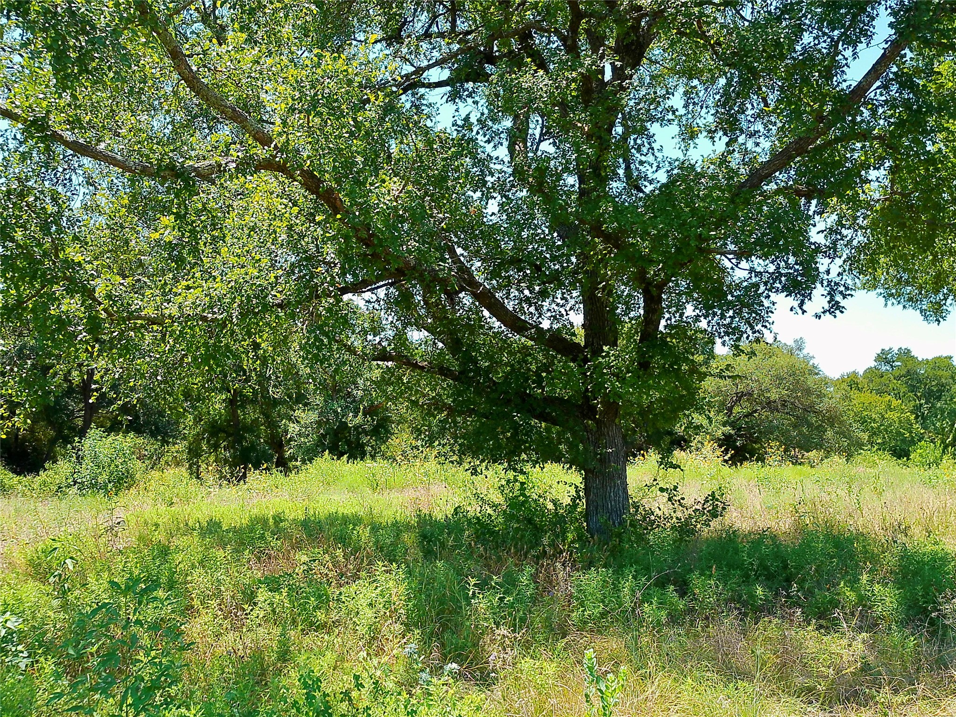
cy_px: 358
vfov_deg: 53.1
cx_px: 478
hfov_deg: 67.3
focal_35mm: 26
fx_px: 718
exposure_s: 1/790
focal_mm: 6.8
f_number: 2
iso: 100
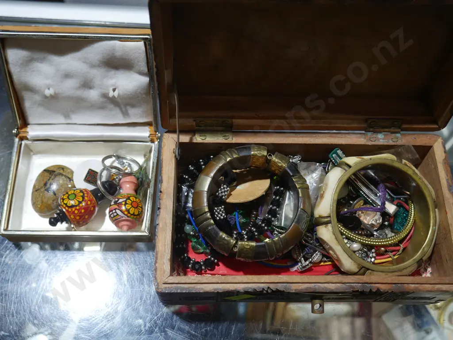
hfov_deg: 49.0
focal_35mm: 38
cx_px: 226
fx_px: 497
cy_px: 170
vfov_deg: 37.7
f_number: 4.1
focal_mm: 19
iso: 250
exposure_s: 1/60
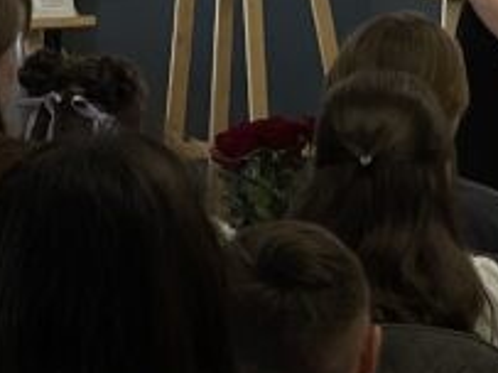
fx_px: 3767
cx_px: 1160
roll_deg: -1.9
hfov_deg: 7.1
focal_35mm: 262
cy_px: 248
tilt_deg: -6.4
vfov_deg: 5.7
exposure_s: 1/100
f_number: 2
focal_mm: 6
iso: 80
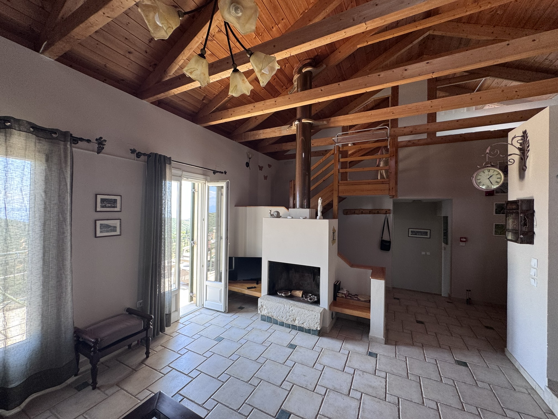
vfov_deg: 85.7
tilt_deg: +0.4
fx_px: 226
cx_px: 279
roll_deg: -1.5
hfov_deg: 102.1
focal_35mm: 14
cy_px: 210
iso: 100
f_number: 2.2
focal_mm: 2.22
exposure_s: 1/99
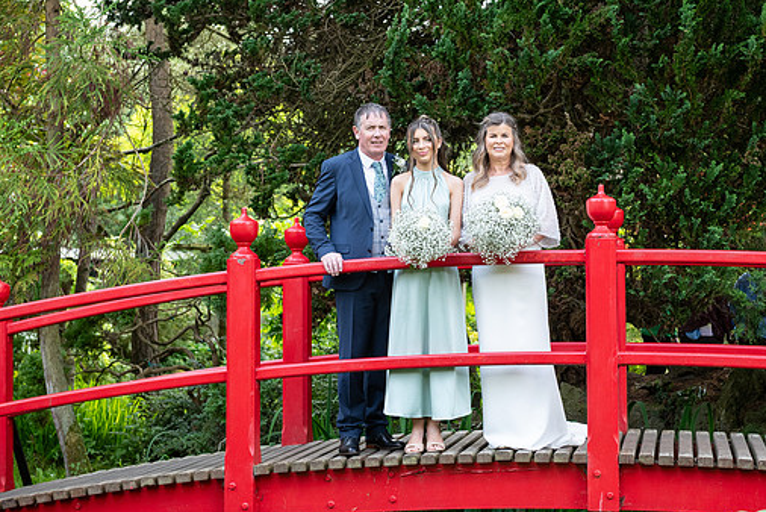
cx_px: 422
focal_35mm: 71
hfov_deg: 28.4
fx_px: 1512
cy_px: 228
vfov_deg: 19.2
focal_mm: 62
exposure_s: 1/200
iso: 640
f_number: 5.6
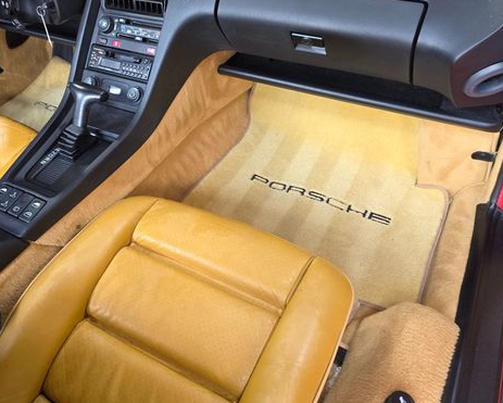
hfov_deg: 55.9
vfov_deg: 46.8
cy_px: 153
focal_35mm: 31
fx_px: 462
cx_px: 167
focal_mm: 6.3
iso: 320
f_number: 1.7
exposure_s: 1/120
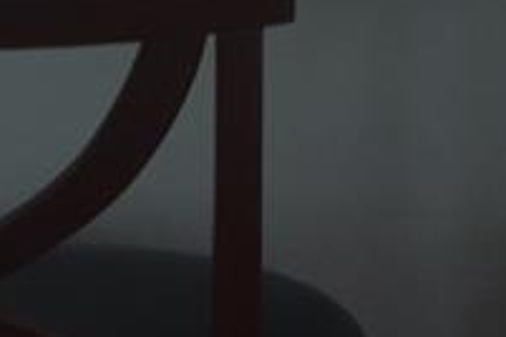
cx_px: 539
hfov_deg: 9.2
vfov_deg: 5.7
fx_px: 3134
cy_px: -729
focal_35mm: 223
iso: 125
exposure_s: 1/100
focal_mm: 10.4
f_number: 2
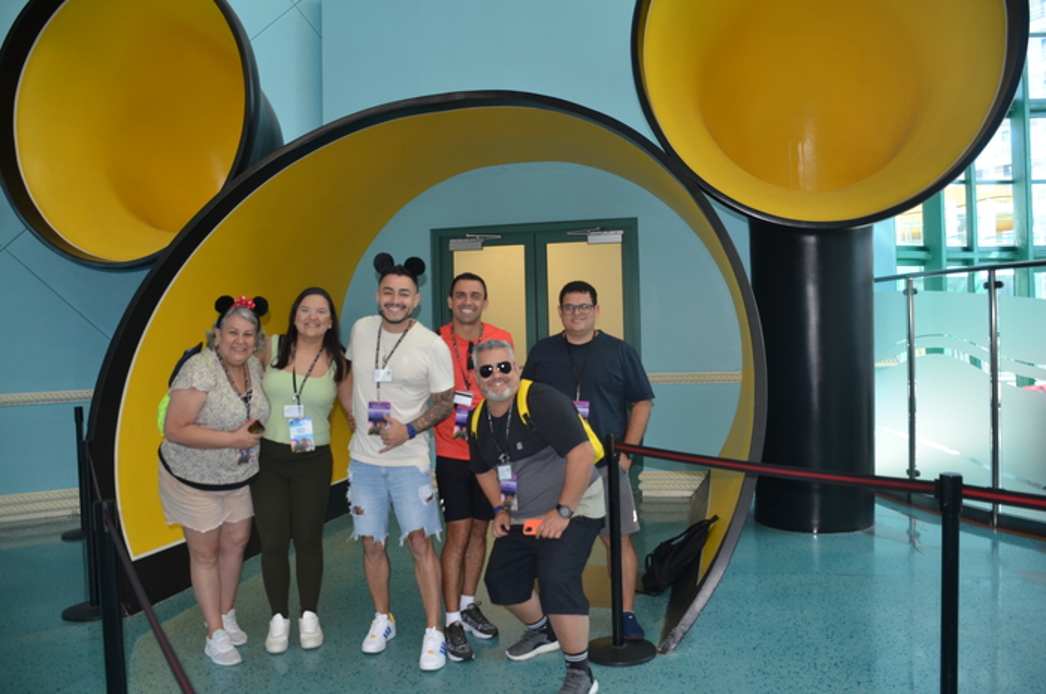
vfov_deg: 47.8
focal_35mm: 27
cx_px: 523
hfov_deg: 67.5
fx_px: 783
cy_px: 347
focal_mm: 18
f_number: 3.5
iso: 250
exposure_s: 1/125
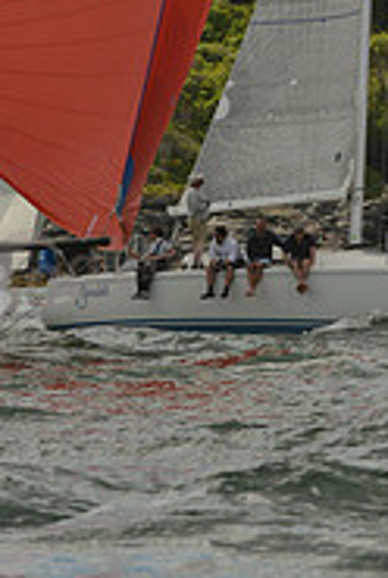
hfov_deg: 1.8
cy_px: 91
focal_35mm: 751
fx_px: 12095
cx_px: 380
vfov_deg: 2.7
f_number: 11
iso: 400
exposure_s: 1/800
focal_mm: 240
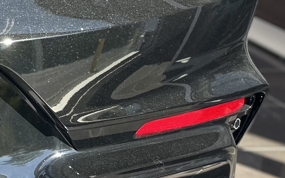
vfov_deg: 13.6
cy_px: 19
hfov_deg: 17.6
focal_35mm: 95
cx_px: -231
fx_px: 738
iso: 80
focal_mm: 6.86
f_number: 1.78
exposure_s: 1/167
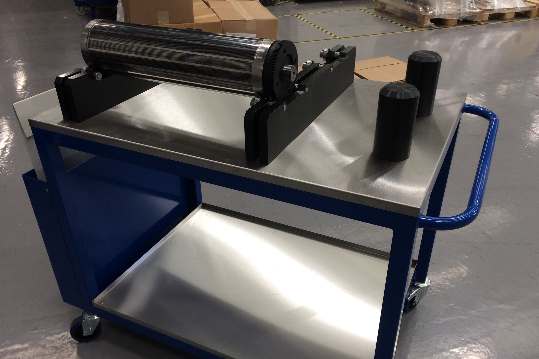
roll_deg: -1.5
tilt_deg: -33.6
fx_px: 464
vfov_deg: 42.2
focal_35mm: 31
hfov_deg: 60.3
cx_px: 267
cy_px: 203
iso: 40
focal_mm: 4.15
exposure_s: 1/50
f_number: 2.2
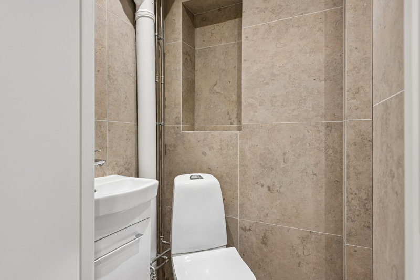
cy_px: 140
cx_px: 210
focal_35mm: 20
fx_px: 233
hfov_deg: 84.0
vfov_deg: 61.9
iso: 160
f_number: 9.5
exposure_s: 1/3.33
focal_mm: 20
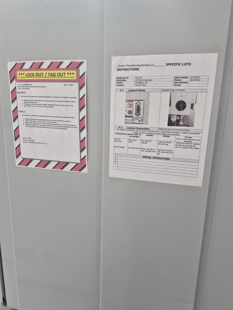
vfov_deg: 73.9
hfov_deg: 58.9
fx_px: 206
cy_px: 155
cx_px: 116
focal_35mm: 23
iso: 250
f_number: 1.8
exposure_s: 1/120
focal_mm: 5.4
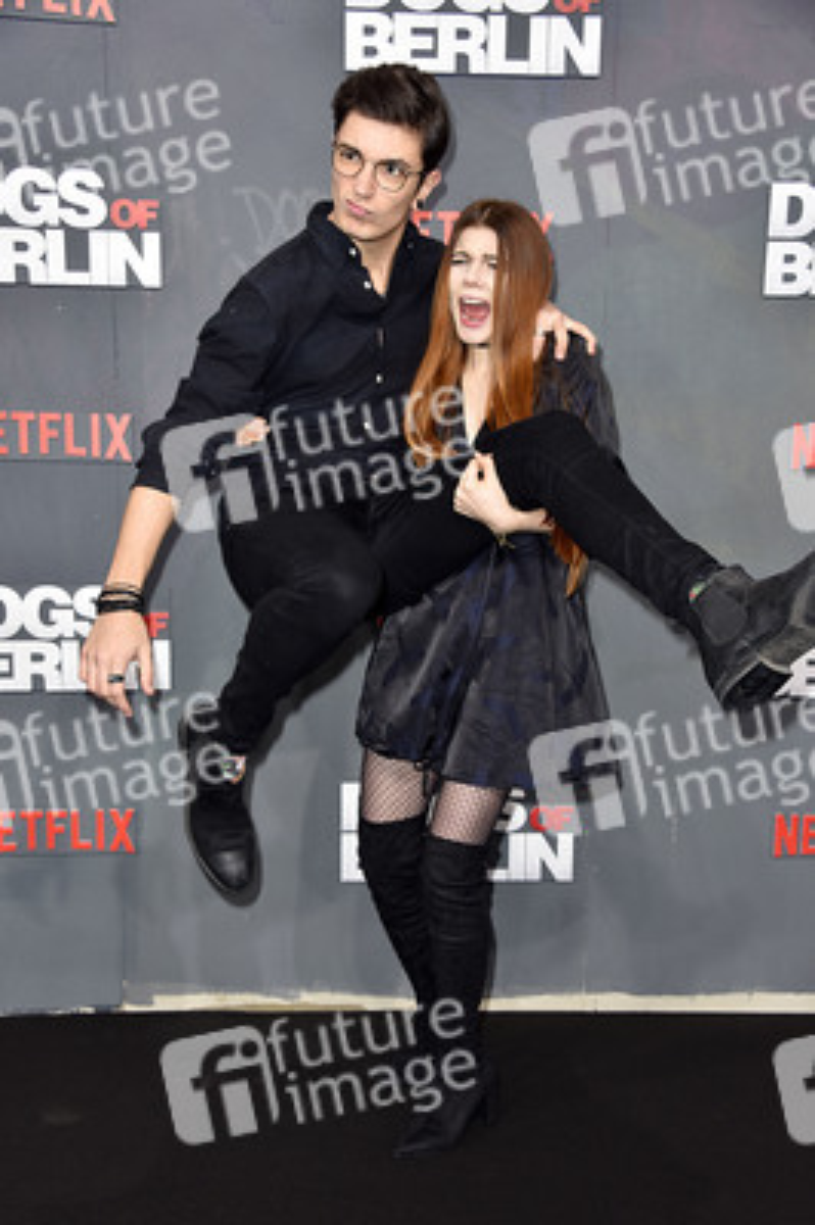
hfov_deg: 28.0
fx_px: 1633
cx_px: 408
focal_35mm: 48
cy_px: 612
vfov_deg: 41.1
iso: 320
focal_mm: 48
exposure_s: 1/200
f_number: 5.6
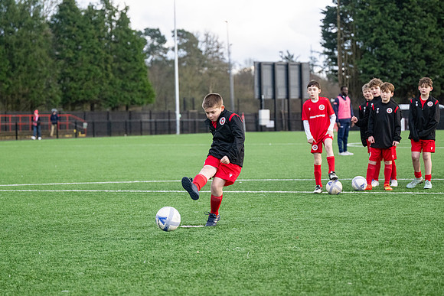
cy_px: 148
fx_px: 1283
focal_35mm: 104
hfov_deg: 19.6
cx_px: 222
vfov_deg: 13.2
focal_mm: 104
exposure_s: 1/2500
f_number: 4
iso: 2000
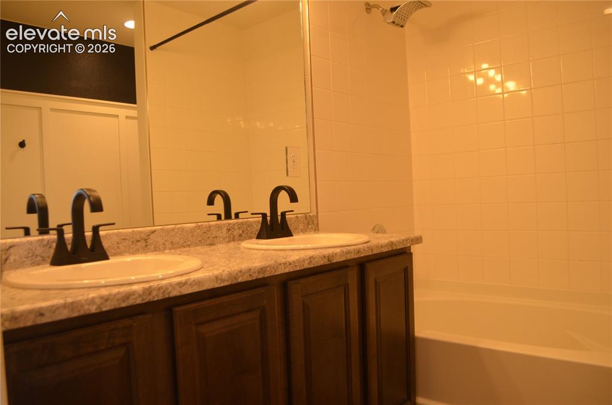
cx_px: 306
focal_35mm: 27
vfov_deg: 47.7
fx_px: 458
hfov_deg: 67.5
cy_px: 202
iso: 400
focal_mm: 18
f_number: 4.5
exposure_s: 1/80
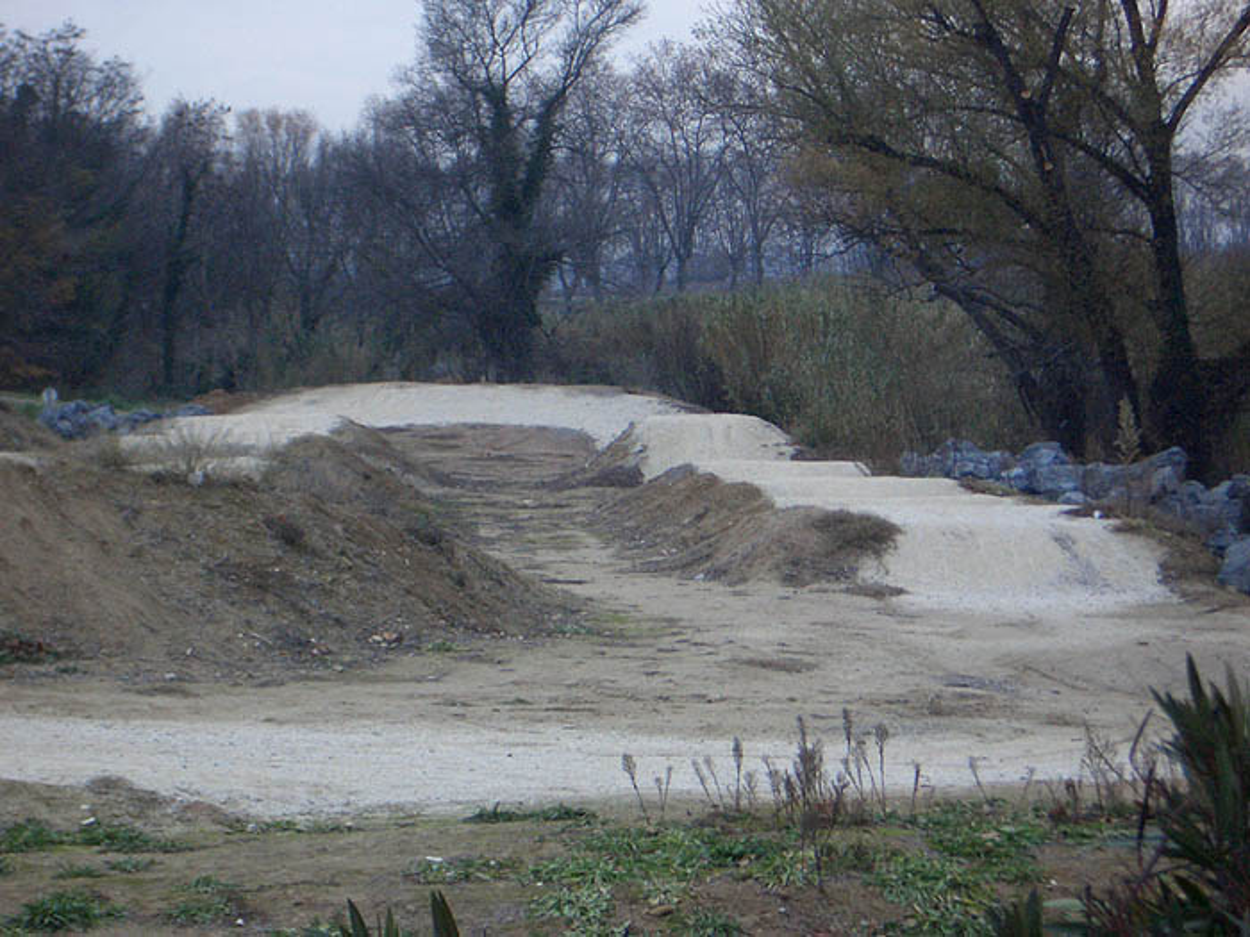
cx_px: 625
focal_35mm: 105
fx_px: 3792
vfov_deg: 14.1
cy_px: 468
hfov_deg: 18.7
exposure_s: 1/15
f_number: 4.8
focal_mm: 17.4
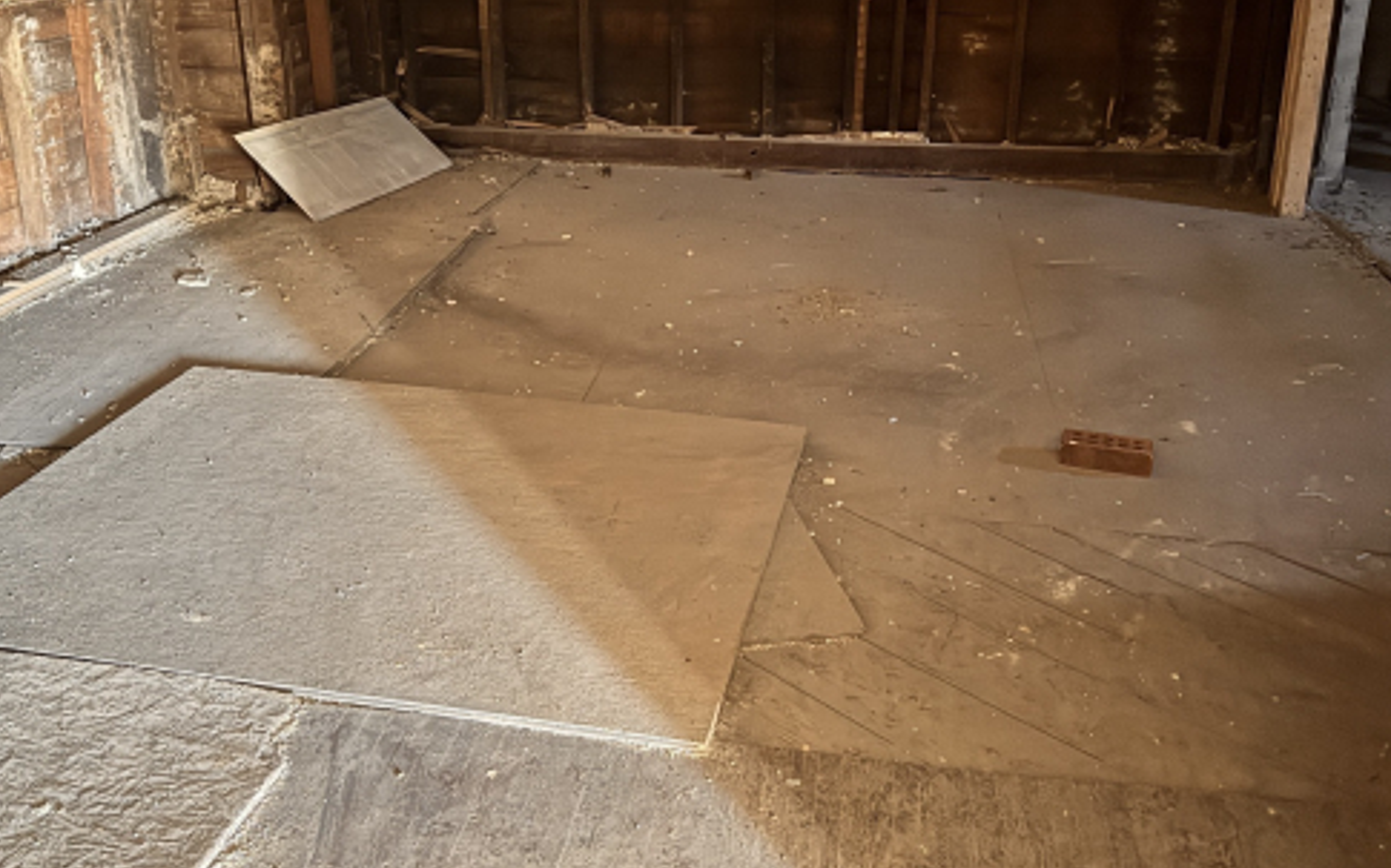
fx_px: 1327
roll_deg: -1.1
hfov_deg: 55.3
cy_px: 296
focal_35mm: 35
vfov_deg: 35.9
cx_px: 694
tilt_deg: -18.7
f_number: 1.78
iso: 1600
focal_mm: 6.76
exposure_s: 1/18
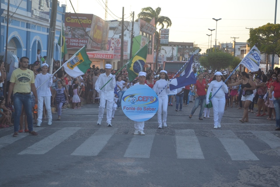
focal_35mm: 82
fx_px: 642
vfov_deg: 16.6
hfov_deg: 24.6
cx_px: 140
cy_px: 94
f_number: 5.6
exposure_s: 1/125
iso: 250
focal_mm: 55
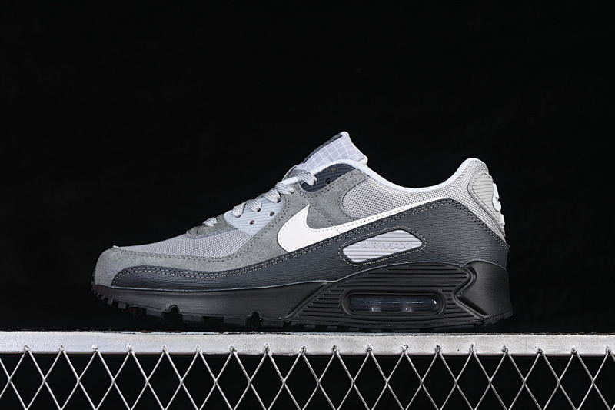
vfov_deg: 18.2
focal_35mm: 75
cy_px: 205
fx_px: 1281
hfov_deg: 27.0
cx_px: 308
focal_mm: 50
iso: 160
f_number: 7.1
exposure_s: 1/80
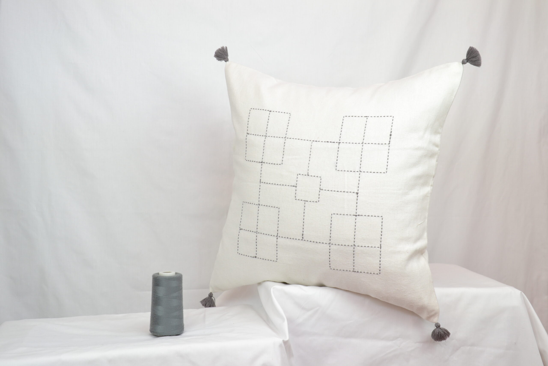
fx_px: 731
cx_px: 274
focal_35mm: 48
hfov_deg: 41.1
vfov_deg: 28.1
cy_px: 183
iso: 400
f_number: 7.1
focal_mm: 32
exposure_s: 1/50
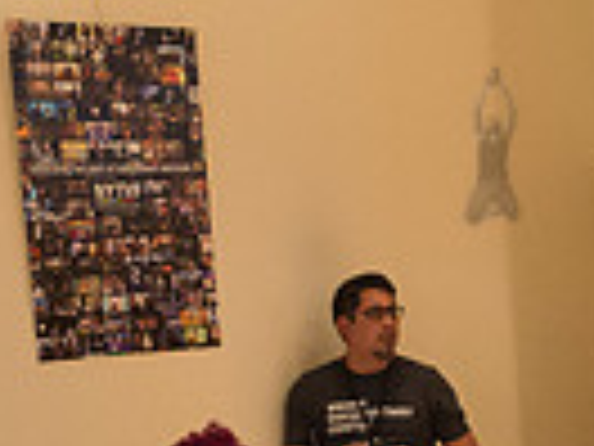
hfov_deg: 17.7
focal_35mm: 110
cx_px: 490
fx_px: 1888
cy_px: 579
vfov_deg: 13.0
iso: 3200
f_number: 3.5
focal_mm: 26
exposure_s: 1/125
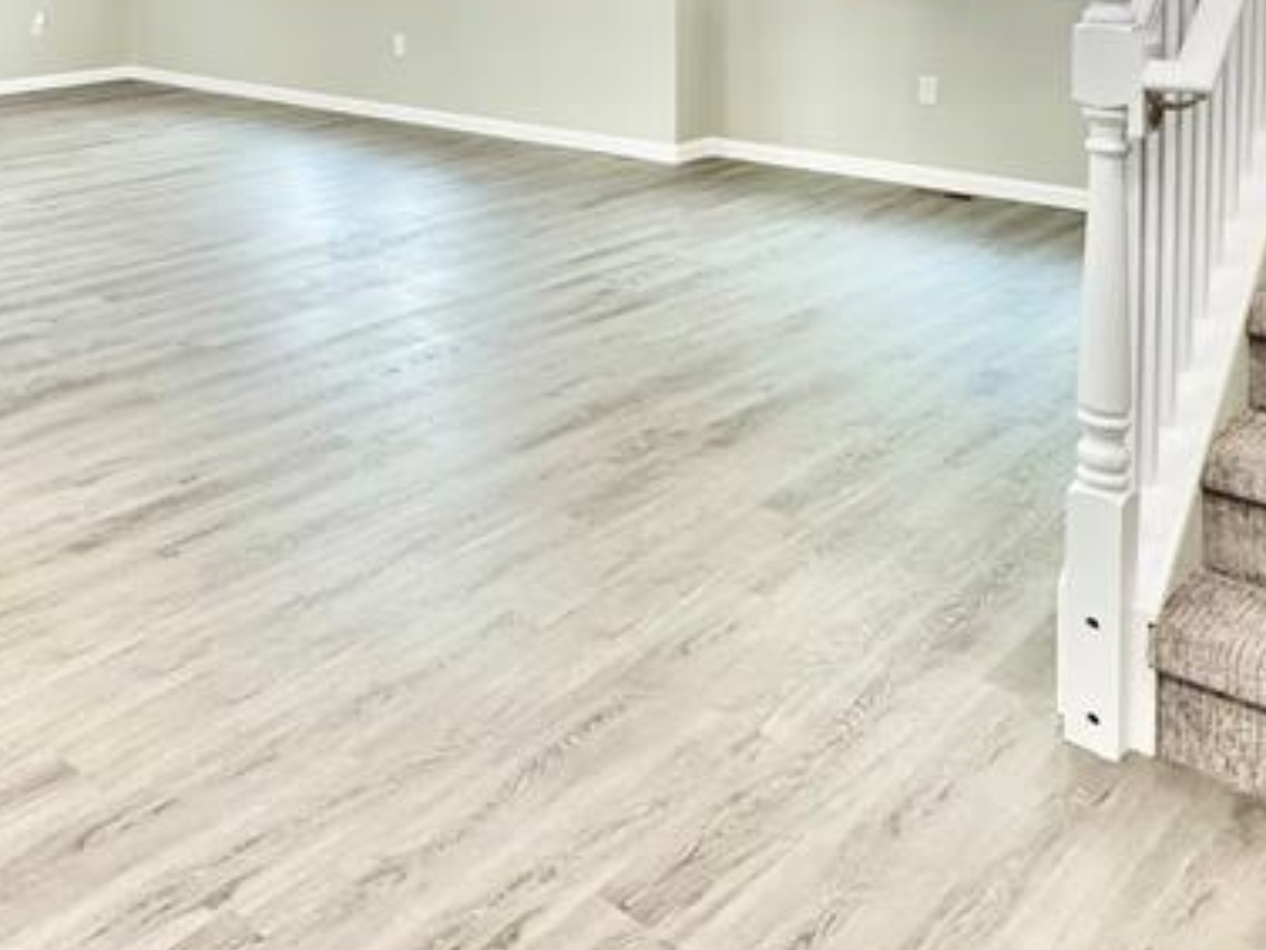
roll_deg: +0.9
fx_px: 1390
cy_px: -30
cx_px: 272
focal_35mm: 38
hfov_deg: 46.6
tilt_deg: -2.3
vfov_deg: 34.0
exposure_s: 1/120
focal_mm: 2.22
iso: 100
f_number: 2.2
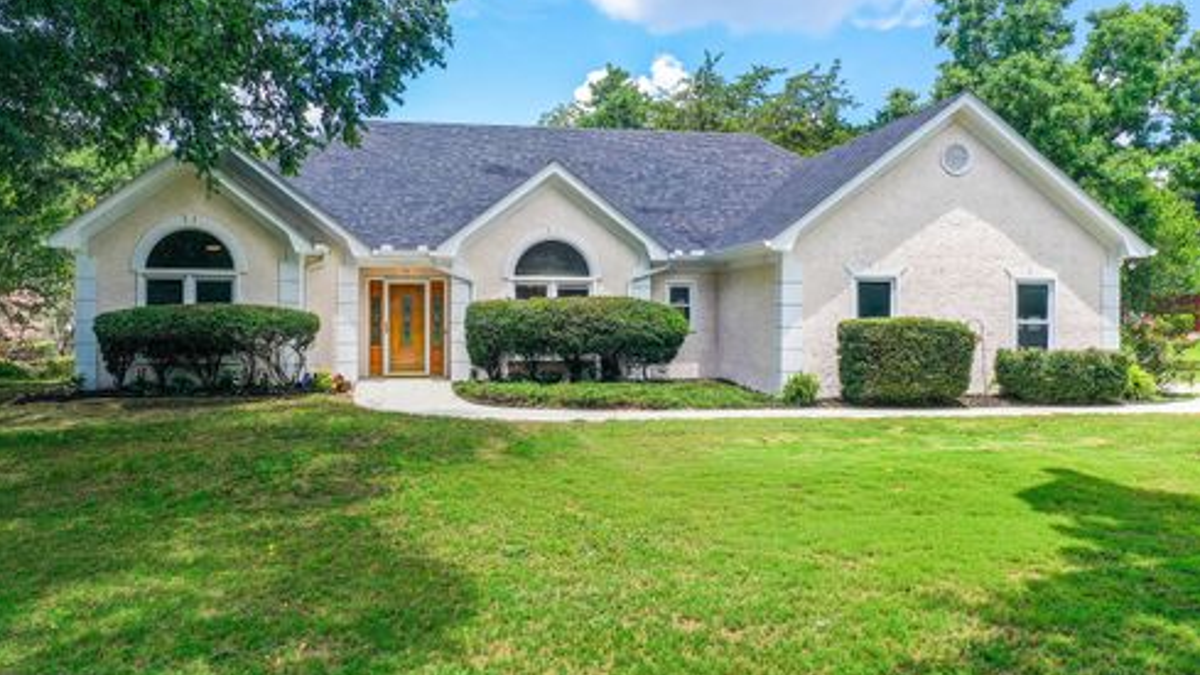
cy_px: 310
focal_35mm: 30
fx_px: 955
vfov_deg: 38.9
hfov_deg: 64.3
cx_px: 591
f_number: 5
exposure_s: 1/320
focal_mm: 10.3
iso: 100
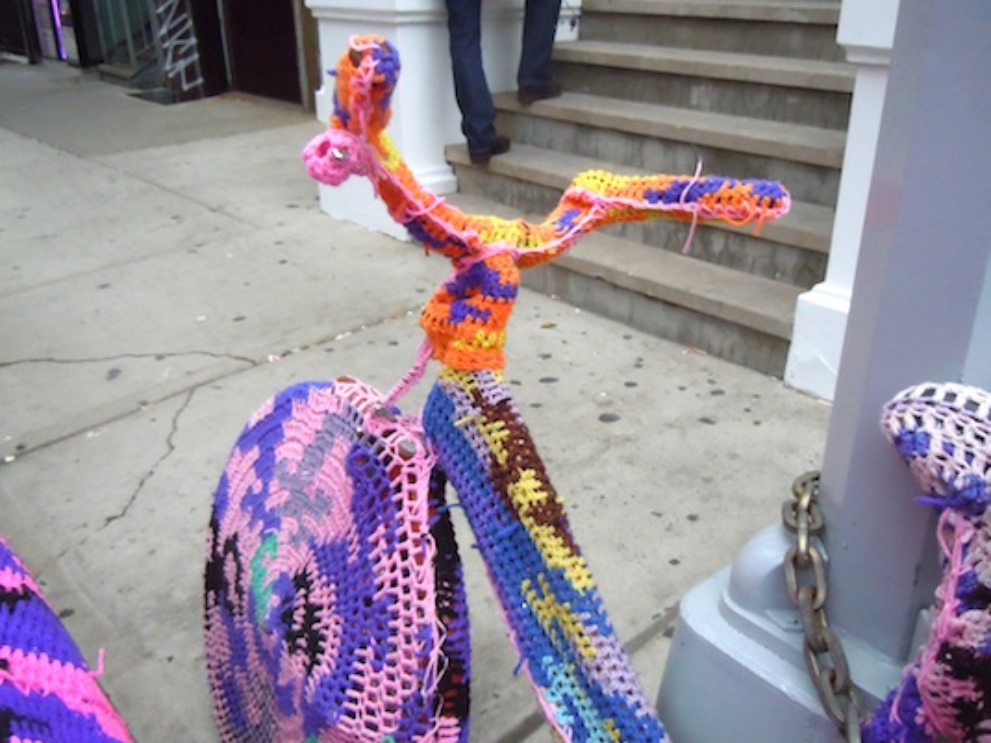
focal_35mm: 30
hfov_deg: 60.0
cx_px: 496
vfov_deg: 46.8
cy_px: 372
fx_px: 859
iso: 800
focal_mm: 5.4
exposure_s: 1/640
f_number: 3.5
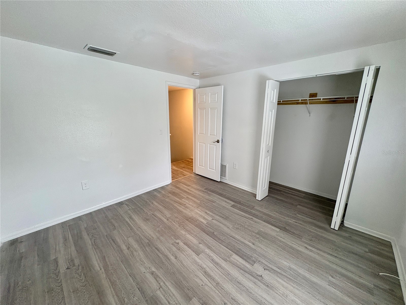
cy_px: 152
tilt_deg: -12.7
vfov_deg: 85.7
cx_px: 203
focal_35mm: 14
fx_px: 164
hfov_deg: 102.1
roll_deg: +0.6
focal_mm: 2.22
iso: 125
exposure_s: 1/60
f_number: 2.2
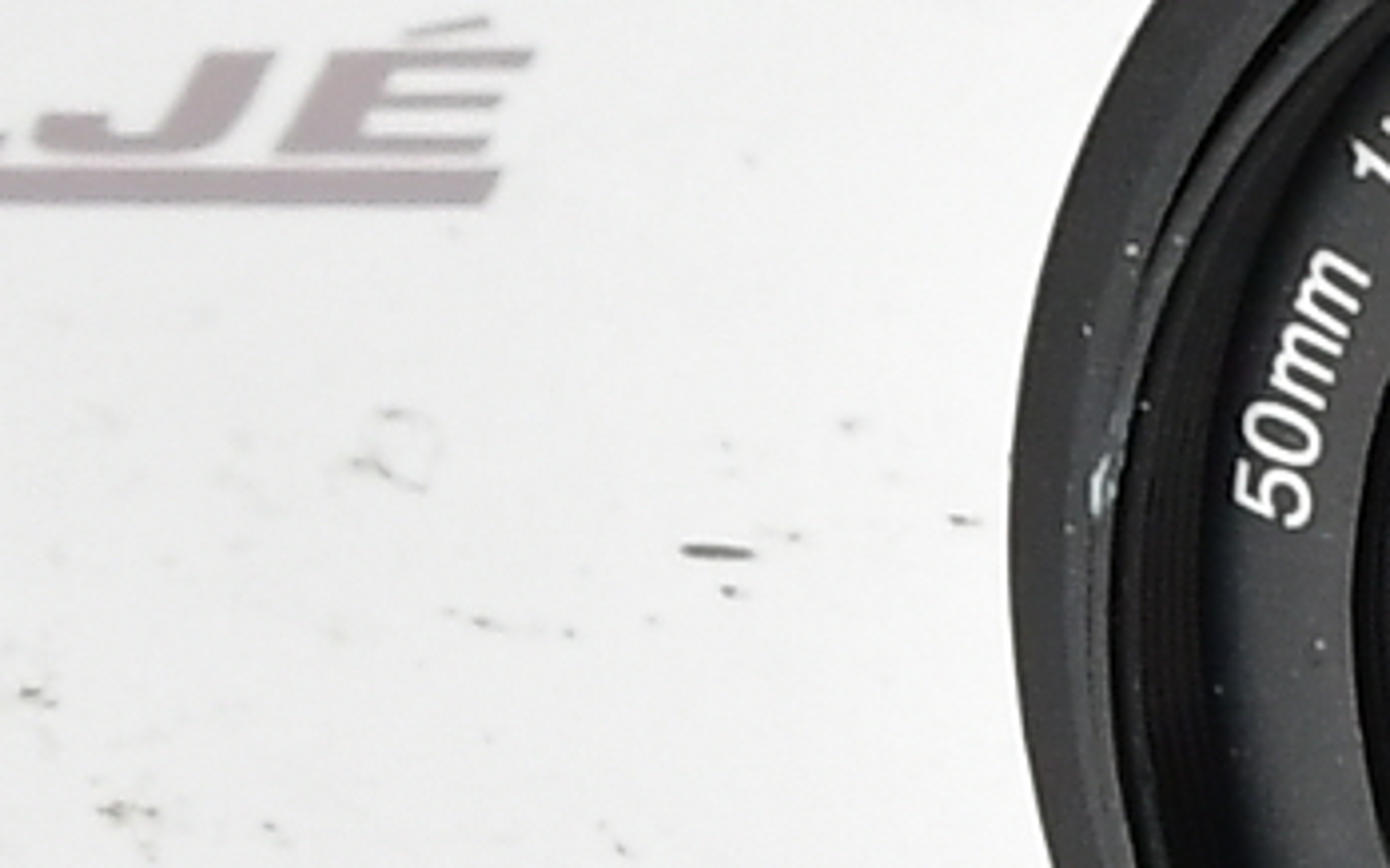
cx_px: 2485
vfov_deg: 5.4
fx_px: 9204
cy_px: 430
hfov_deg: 8.3
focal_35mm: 243
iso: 800
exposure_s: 1/125
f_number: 11
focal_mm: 65
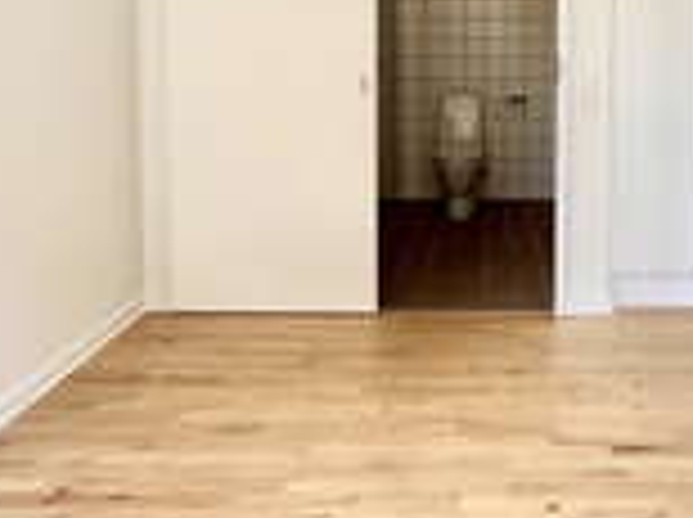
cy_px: 68
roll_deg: -0.3
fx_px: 680
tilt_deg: -2.1
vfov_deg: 39.2
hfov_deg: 52.7
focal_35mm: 34
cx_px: 479
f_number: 2.2
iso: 40
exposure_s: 1/99
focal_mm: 2.22
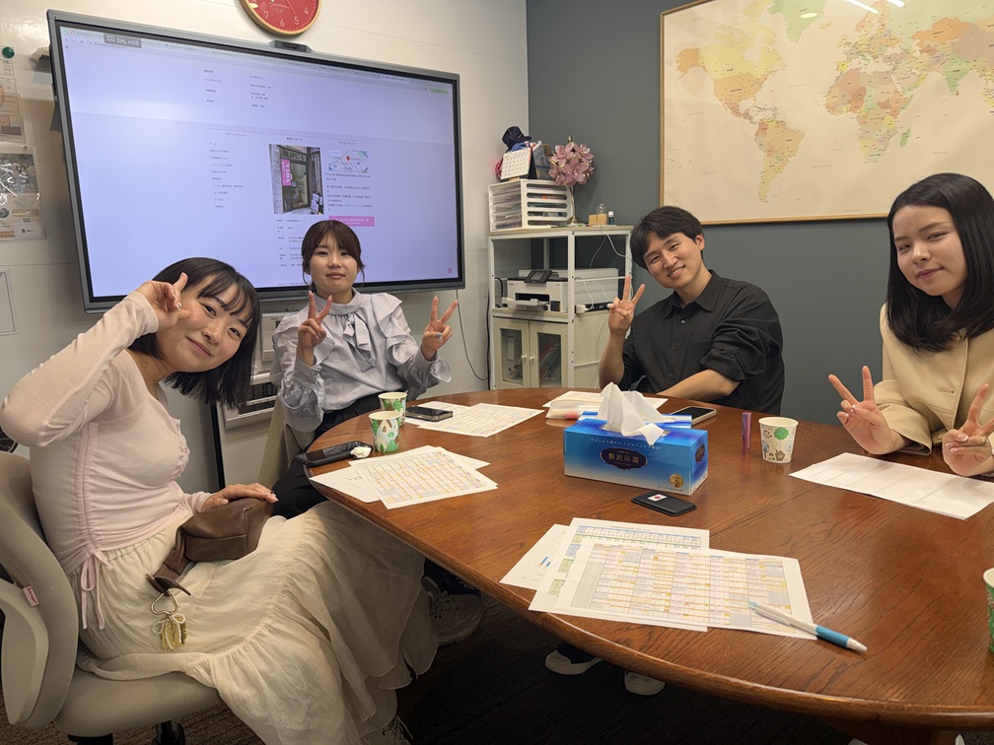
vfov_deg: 56.8
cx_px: 497
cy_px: 372
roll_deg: +2.0
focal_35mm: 24
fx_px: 689
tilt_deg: -10.3
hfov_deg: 71.6
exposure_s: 1/100
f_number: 1.78
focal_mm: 6.76
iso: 50
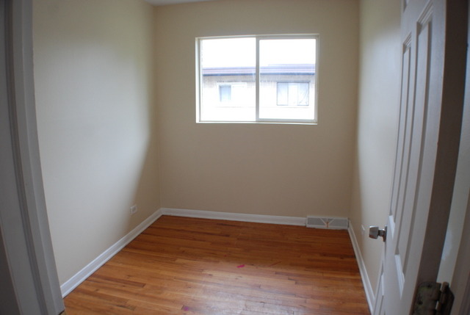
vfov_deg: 40.1
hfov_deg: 57.1
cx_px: 235
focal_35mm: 33
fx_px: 432
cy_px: 158
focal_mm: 22
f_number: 3.8
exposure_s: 1/80
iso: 400
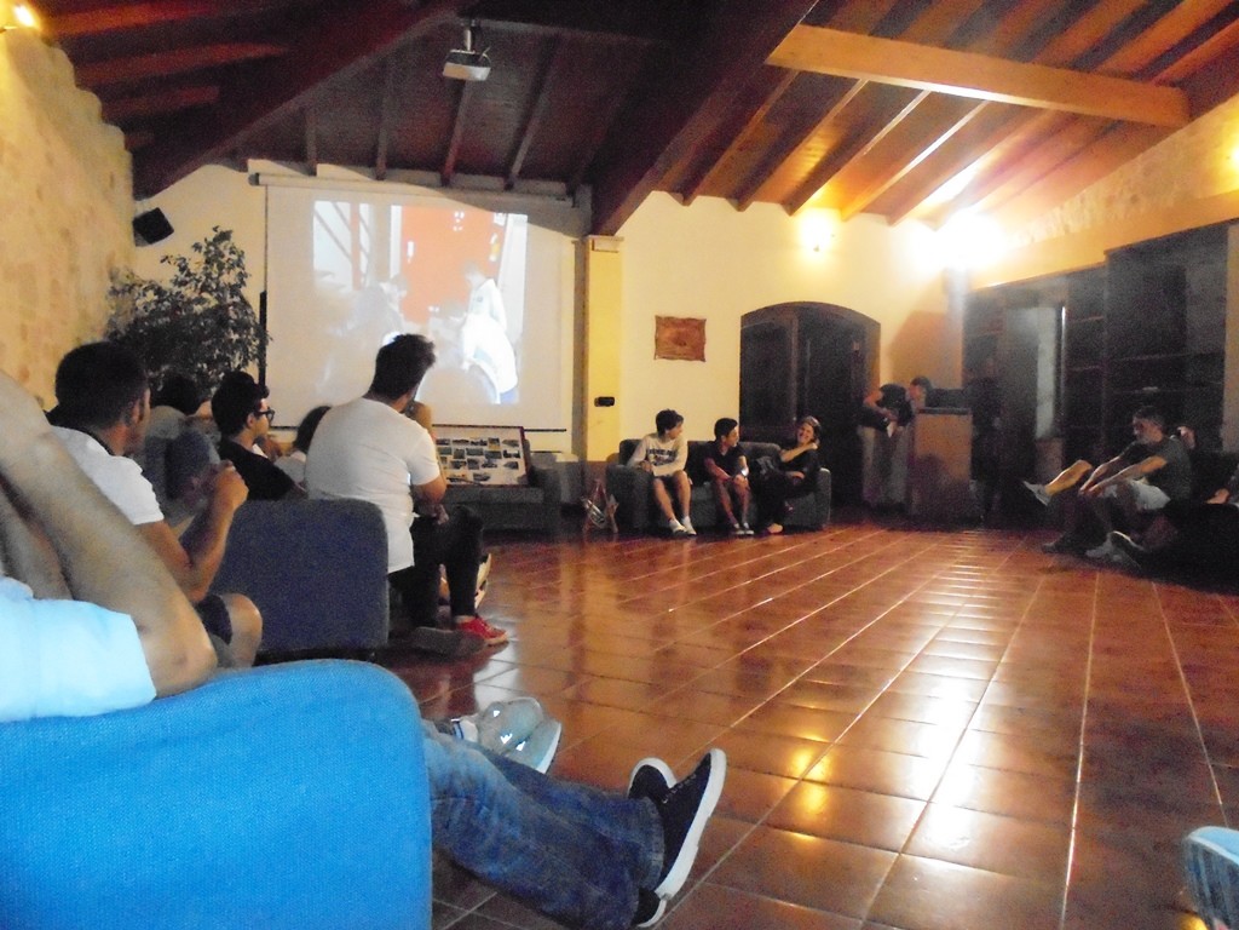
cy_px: 465
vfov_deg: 53.1
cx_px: 620
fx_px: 931
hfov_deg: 67.3
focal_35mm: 26
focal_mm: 4.6
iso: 1600
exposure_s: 1/30
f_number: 3.5
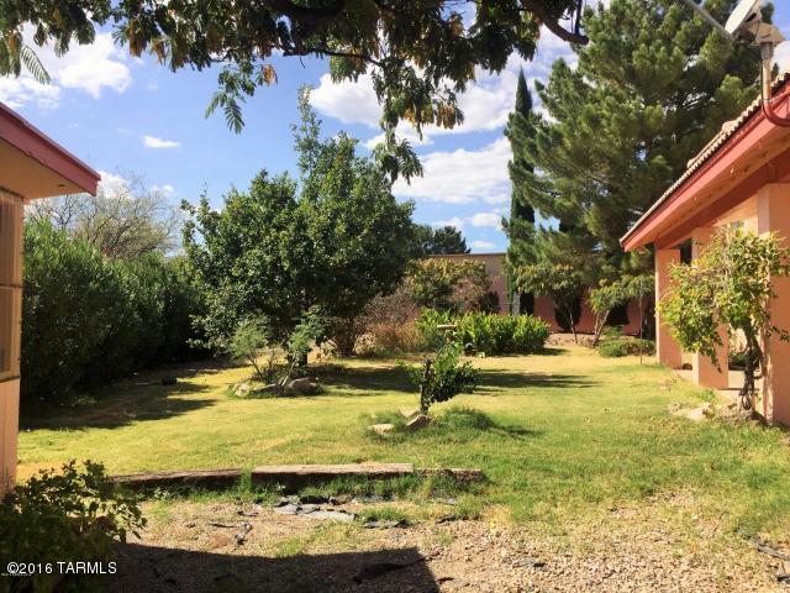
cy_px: 296
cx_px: 395
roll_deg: -2.0
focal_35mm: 29
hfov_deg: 61.7
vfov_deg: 48.2
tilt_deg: +2.8
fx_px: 662
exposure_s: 1/1980
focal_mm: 4.15
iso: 32
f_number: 2.2
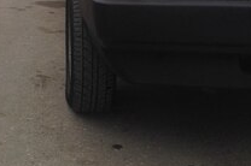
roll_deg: +0.1
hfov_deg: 24.6
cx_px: 76
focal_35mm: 82
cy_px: -51
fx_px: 571
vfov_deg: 15.8
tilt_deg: +0.5
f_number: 2.4
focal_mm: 4.12
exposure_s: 1/452
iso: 50
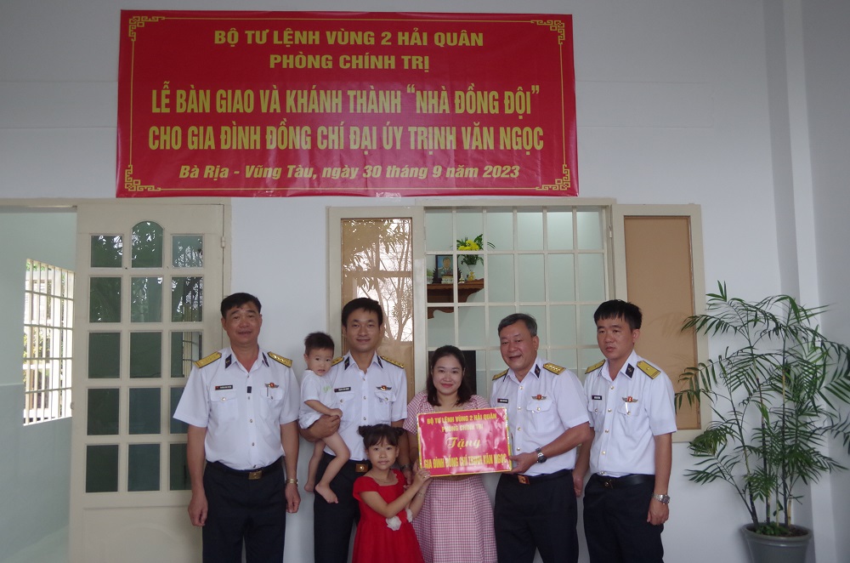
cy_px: 282
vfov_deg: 36.7
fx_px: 848
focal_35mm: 36
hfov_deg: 53.2
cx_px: 425
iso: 1600
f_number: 6.3
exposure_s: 1/100
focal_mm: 24
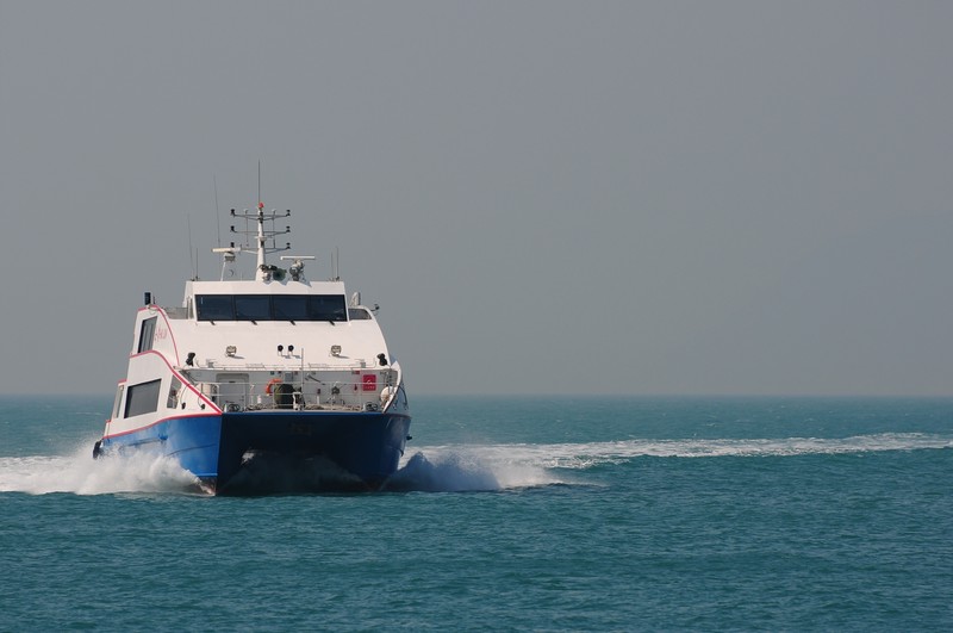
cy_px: 316
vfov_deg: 3.0
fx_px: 11896
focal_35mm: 450
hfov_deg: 4.6
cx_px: 476
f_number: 8
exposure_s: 1/640
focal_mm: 300
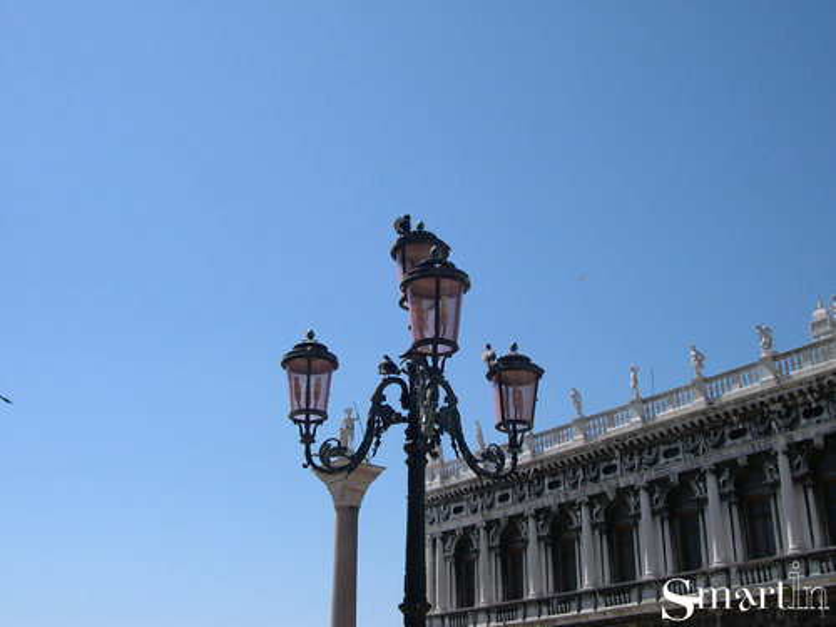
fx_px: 918
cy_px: 314
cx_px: 418
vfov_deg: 37.7
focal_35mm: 38
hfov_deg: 49.0
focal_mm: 8
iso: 100
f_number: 7.6
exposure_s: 1/288
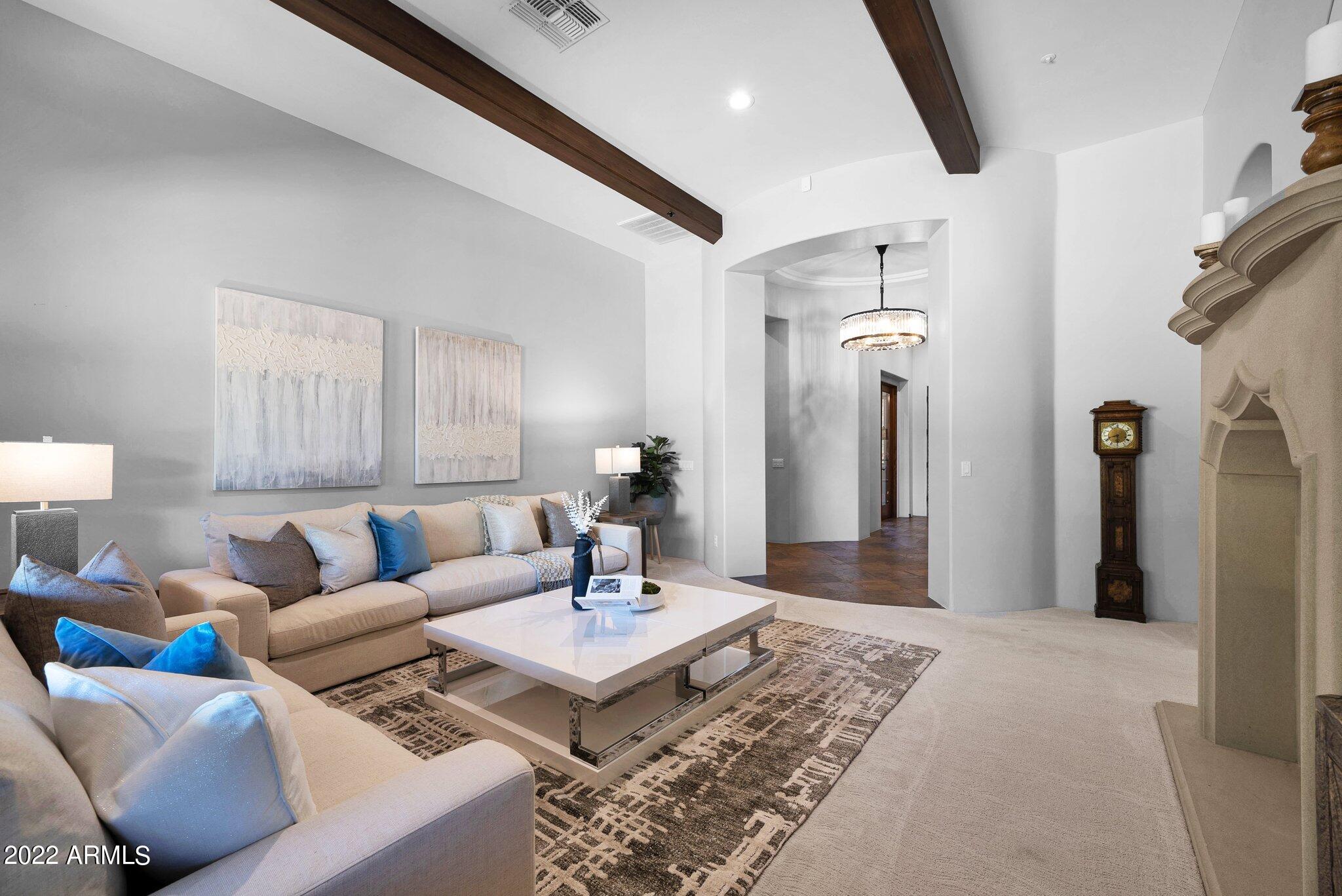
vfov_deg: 81.3
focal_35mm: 14
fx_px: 522
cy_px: 448
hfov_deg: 104.2
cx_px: 671
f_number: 9
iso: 80
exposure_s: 1
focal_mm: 14
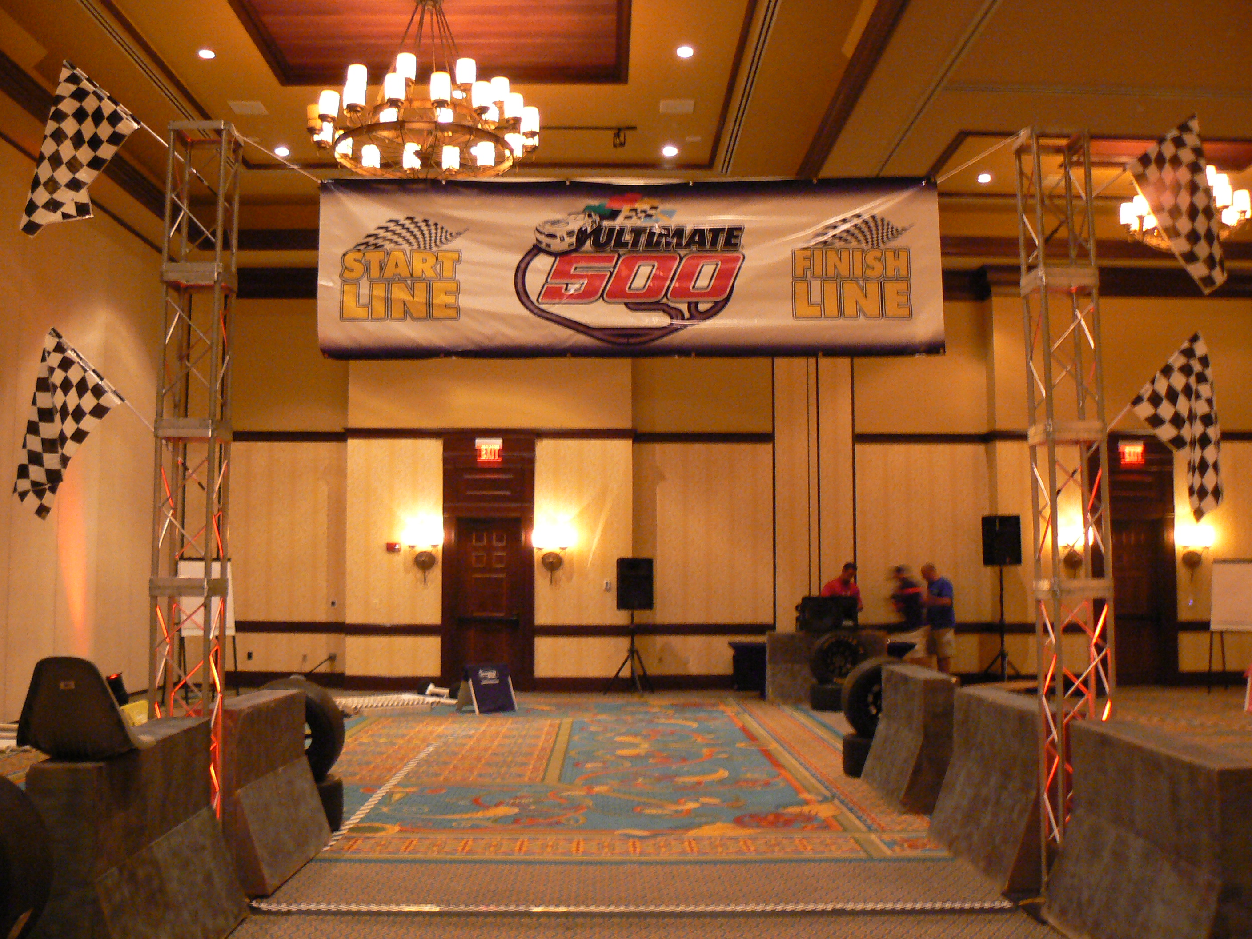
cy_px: 470
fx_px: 1302
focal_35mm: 36
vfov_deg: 39.7
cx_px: 626
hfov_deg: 51.4
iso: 200
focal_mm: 6
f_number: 2.8
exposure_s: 1/4
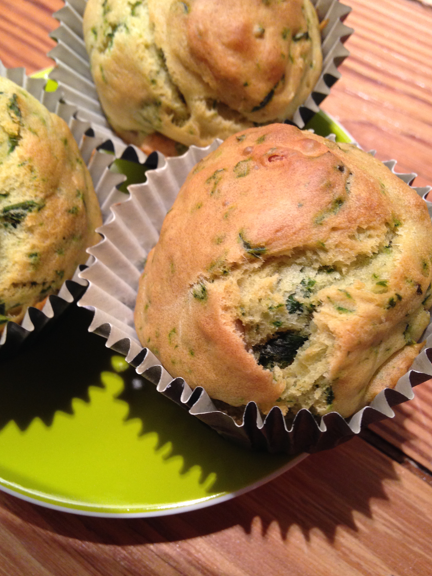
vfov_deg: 54.0
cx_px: 220
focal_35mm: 34
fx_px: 566
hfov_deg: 41.8
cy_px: 291
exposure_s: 1/20
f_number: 2.4
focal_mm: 4.12
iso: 160
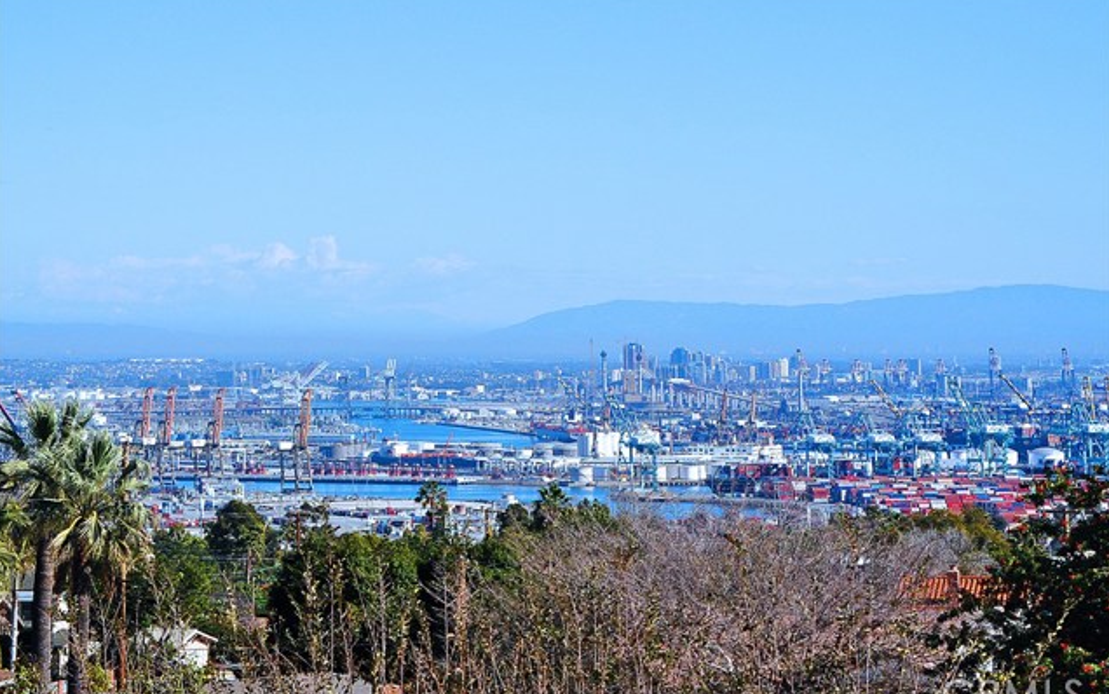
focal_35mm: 131
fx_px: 3946
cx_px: 554
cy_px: 350
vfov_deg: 10.1
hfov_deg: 16.0
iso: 720
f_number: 14
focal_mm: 85
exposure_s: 1/1000
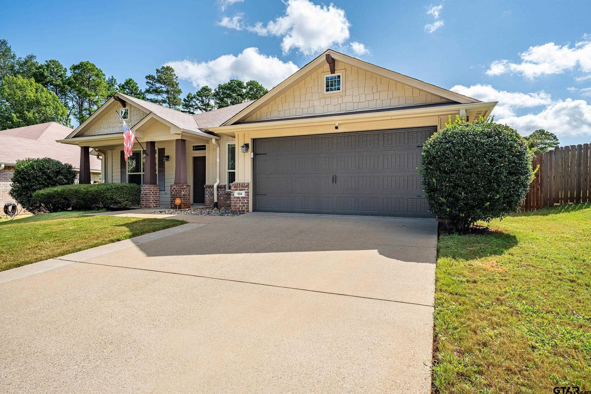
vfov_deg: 61.9
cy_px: 197
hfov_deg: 84.0
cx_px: 296
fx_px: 328
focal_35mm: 20
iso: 800
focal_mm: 20
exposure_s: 1/5000
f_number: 8
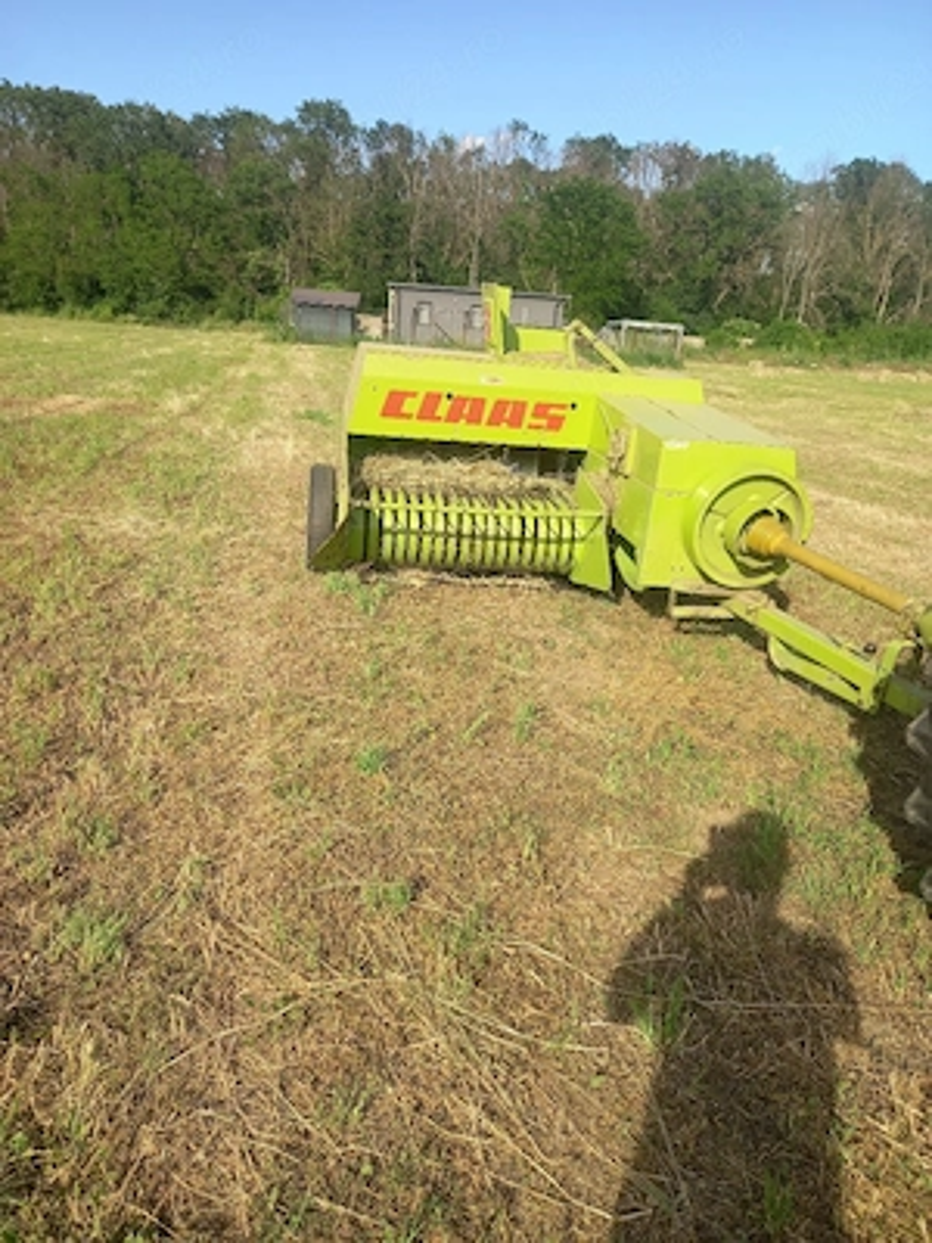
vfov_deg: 69.4
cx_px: 466
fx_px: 897
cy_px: 622
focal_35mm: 25
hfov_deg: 54.9
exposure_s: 1/455
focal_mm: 4.6
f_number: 2
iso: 25
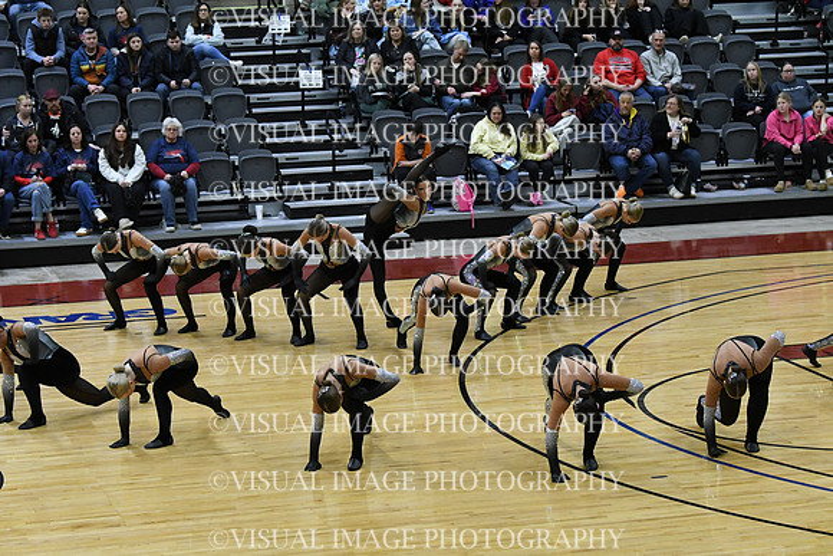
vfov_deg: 13.0
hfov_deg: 19.5
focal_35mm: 105
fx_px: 2430
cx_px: 416
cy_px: 278
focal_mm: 70
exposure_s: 1/500
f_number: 4
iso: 5000
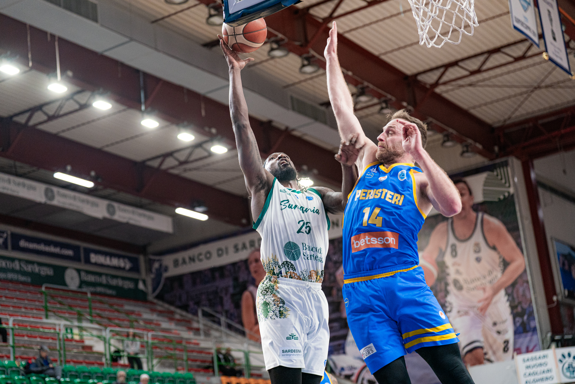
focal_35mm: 70
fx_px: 1118
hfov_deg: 28.8
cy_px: 192
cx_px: 288
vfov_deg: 19.5
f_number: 2.8
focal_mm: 70
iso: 1600
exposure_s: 1/800
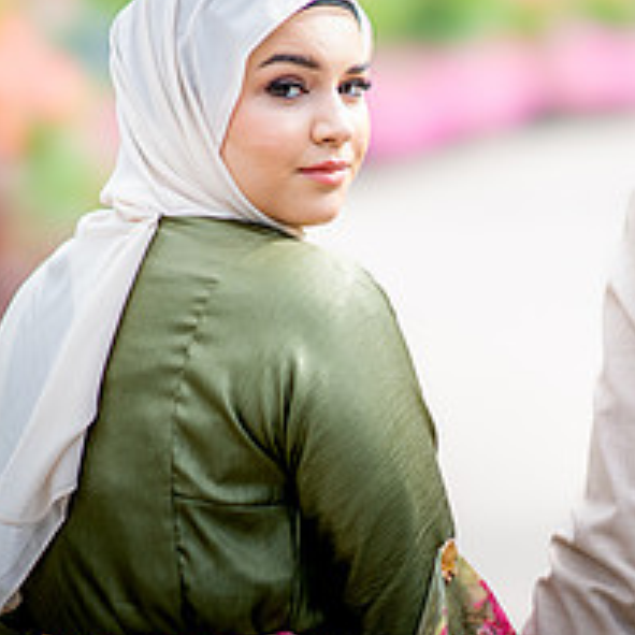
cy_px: 221
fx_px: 4421
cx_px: 542
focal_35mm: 213
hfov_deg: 8.2
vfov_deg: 8.2
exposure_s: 1/2500
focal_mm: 85
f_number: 1.4
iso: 100
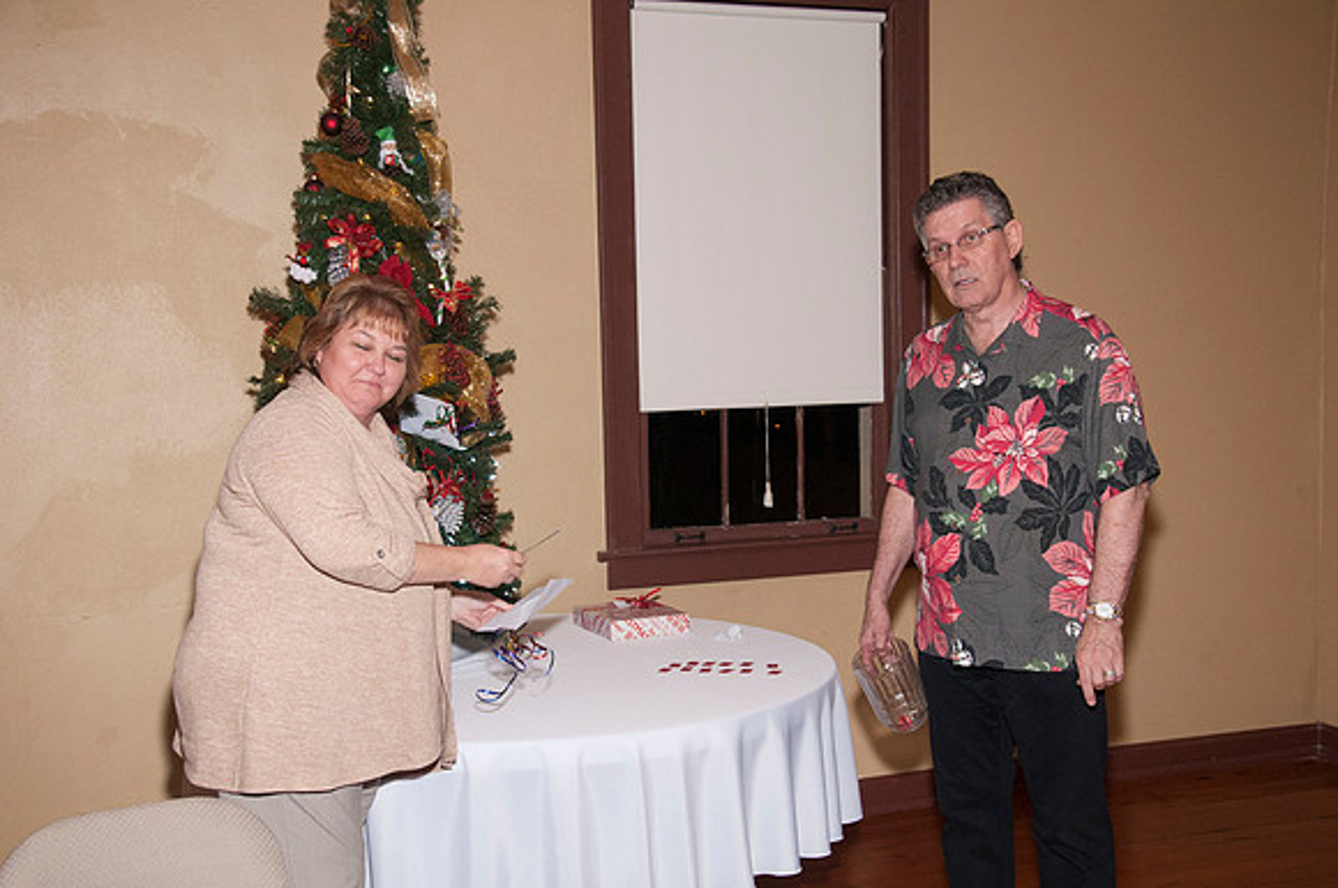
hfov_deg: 46.5
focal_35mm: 42
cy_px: 444
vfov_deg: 31.8
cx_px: 669
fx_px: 1559
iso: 800
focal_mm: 28
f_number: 5.6
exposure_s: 1/80
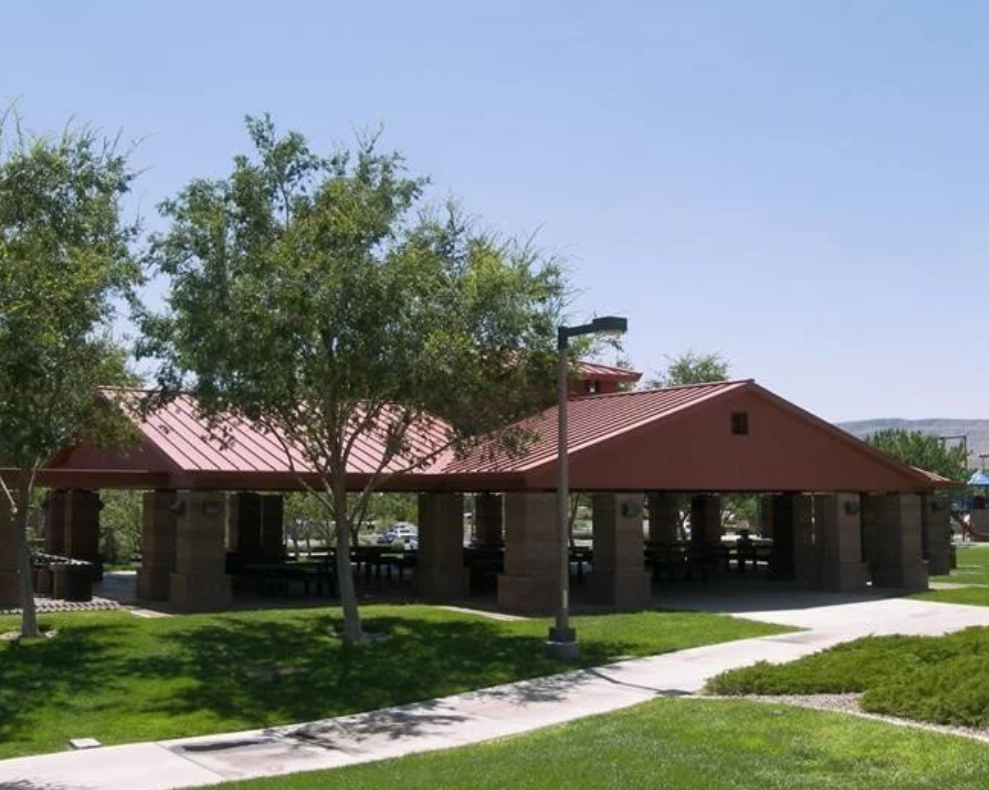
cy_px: 397
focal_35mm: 41
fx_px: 1200
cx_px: 400
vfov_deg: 36.5
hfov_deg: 44.6
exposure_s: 1/125
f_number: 8
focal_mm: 7.2
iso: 50
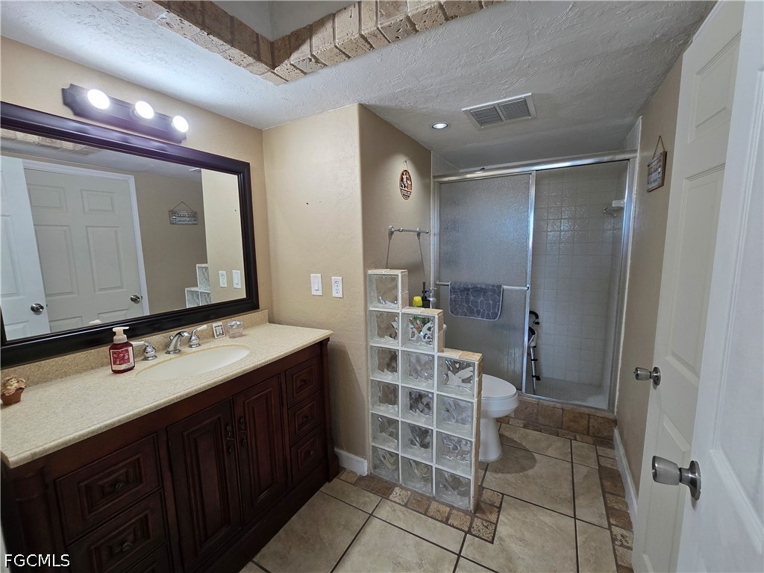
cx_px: 382
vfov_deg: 89.9
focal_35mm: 13
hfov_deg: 106.2
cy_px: 286
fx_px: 287
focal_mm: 2.2
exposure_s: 1/60
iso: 125
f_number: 2.2
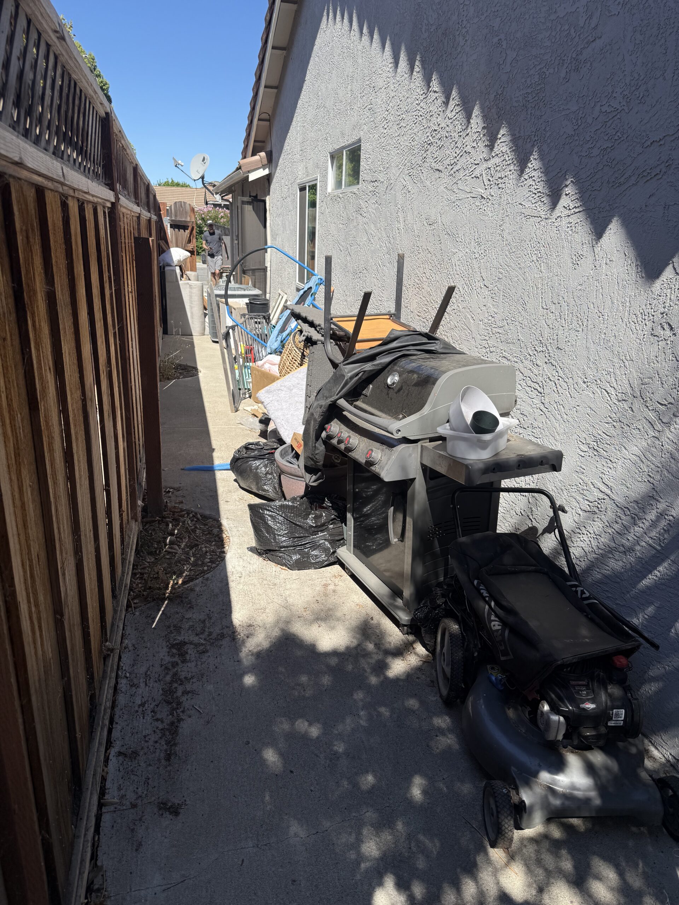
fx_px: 628
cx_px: 340
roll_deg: -3.3
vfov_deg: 71.6
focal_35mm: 24
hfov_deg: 56.8
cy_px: 452
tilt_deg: -19.7
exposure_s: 1/3425
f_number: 1.78
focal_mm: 6.76
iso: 80
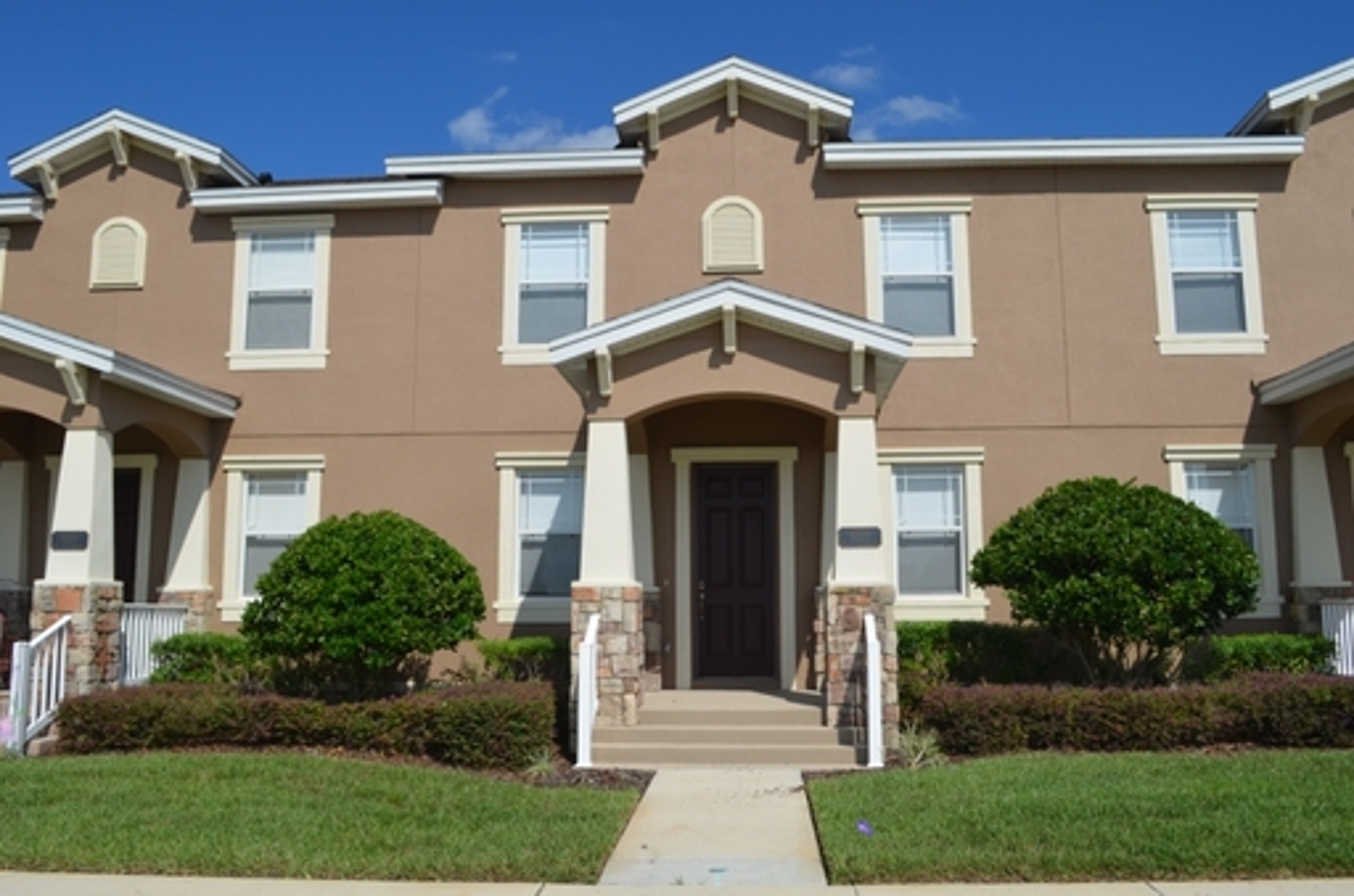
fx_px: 1126
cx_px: 677
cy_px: 448
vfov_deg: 43.4
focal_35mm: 30
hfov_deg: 62.0
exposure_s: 1/400
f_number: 10
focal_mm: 20
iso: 100
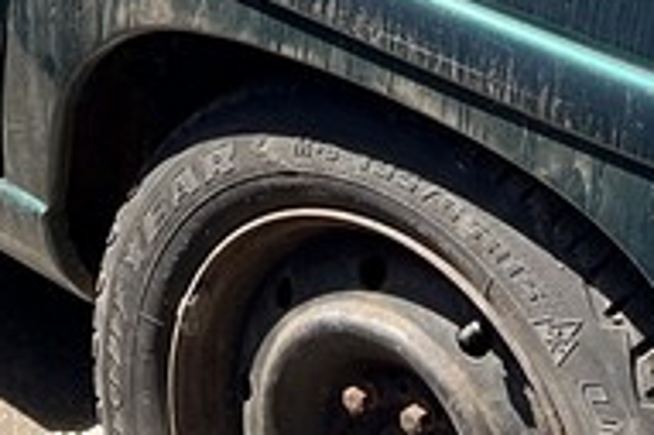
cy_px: -325
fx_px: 2632
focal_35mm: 145
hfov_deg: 14.2
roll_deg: -6.5
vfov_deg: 9.1
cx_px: 318
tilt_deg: -20.0
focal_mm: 5.7
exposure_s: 1/1079
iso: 50
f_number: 1.5
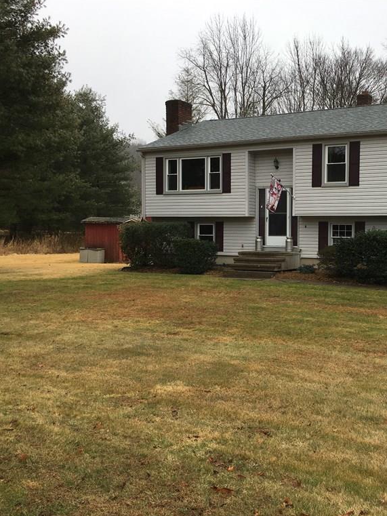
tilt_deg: -2.6
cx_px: 303
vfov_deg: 47.9
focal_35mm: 39
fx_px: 581
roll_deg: -1.6
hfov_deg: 35.8
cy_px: 258
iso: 25
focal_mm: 4.15
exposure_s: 1/400
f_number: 2.2
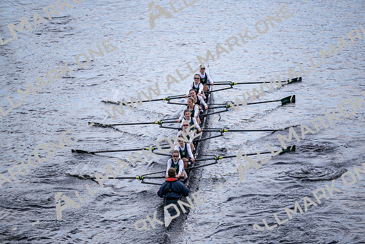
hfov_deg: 10.3
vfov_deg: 6.9
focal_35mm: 200
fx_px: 2028
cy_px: 122
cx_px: 182
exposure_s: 1/2000
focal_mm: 200
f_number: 2.8
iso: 450
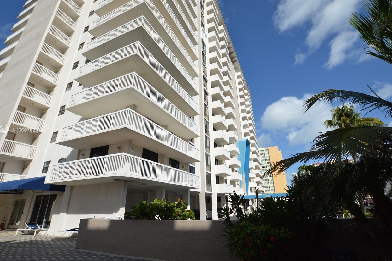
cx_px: 206
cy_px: 130
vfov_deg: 73.6
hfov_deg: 96.7
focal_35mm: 16
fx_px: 174
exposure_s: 1/320
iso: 100
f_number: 8
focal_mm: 10
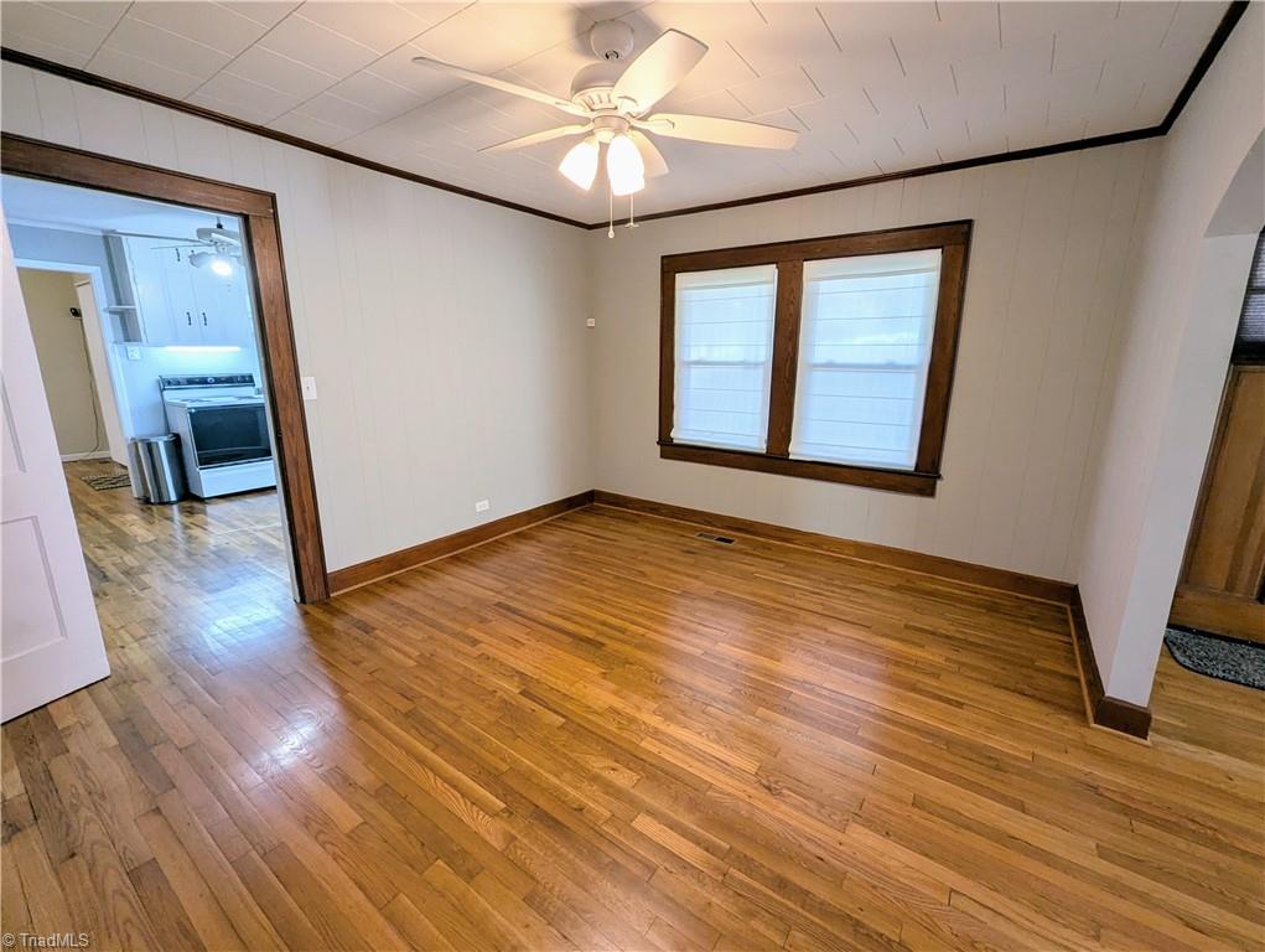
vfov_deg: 90.0
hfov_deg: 106.1
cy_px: 476
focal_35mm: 13
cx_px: 632
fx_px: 476
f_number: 2.2
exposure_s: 1/44
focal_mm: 1.95
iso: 62
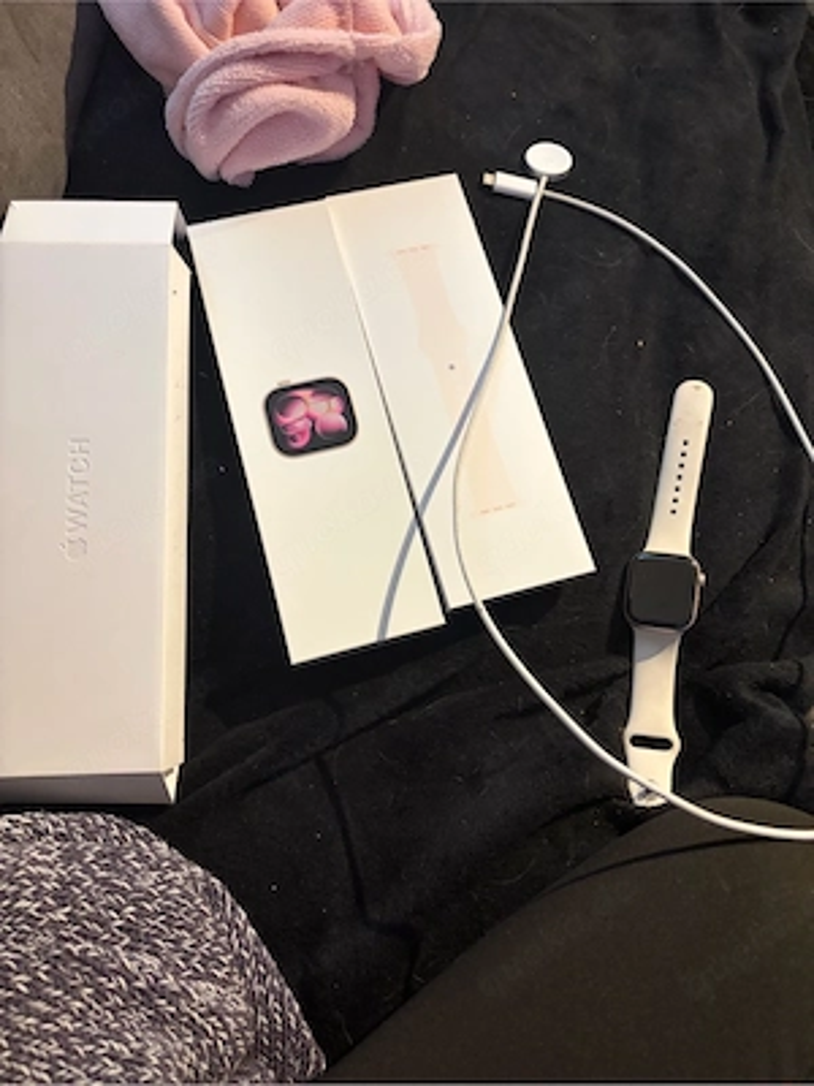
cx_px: 407
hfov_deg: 53.1
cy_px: 543
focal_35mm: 26
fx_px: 815
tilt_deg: -64.5
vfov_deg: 67.3
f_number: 1.6
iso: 400
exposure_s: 1/33
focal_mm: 5.96
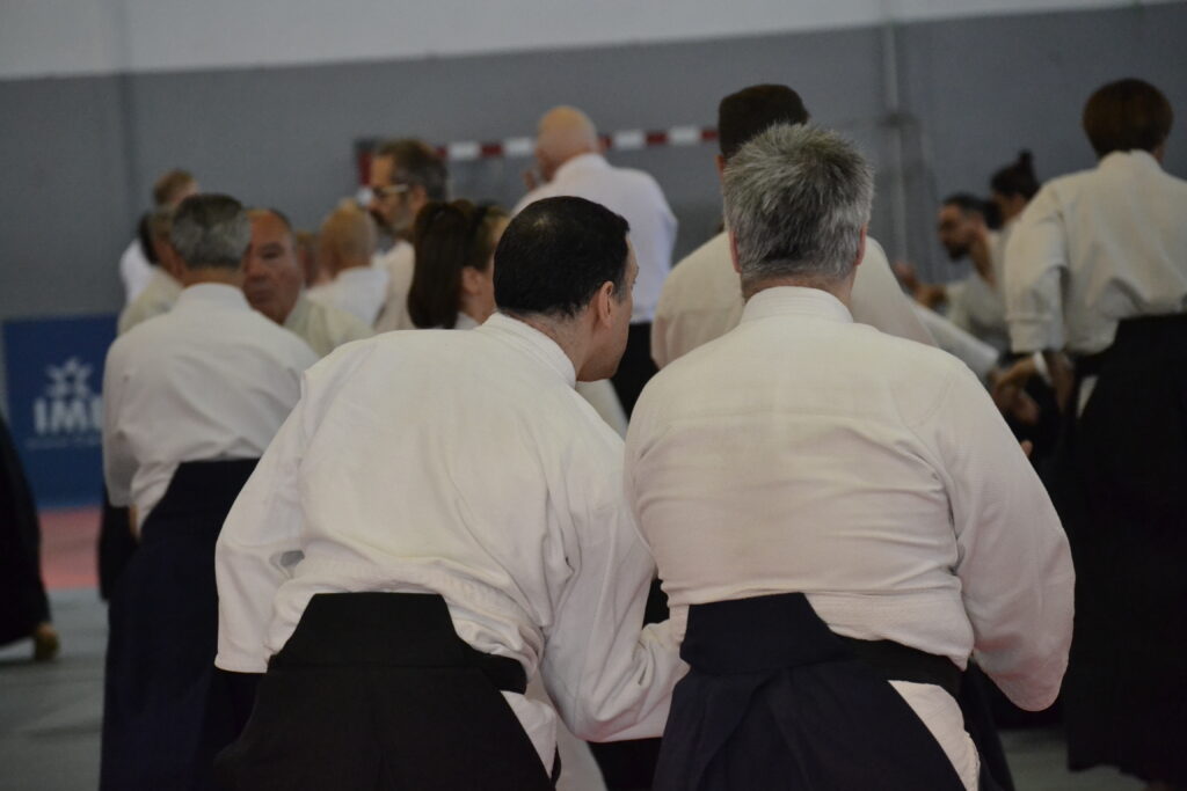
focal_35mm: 158
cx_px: 594
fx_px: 5193
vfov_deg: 8.7
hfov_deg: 13.0
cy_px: 396
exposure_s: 1/400
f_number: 4.8
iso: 3200
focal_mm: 105
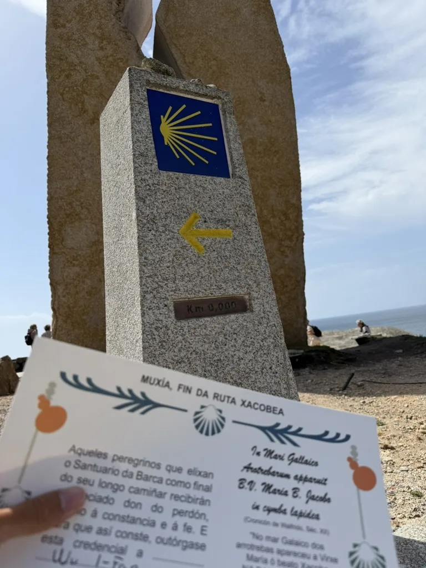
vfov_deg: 71.6
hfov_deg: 56.8
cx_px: 213
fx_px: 394
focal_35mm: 24
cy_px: 284
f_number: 1.78
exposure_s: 1/7353
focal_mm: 6.76
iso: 80
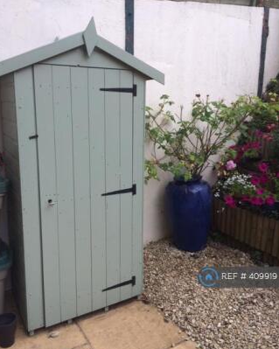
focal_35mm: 31
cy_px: 161
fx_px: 320
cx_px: 140
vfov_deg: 57.1
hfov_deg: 47.1
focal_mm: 4.15
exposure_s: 1/533
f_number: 2.2
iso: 32
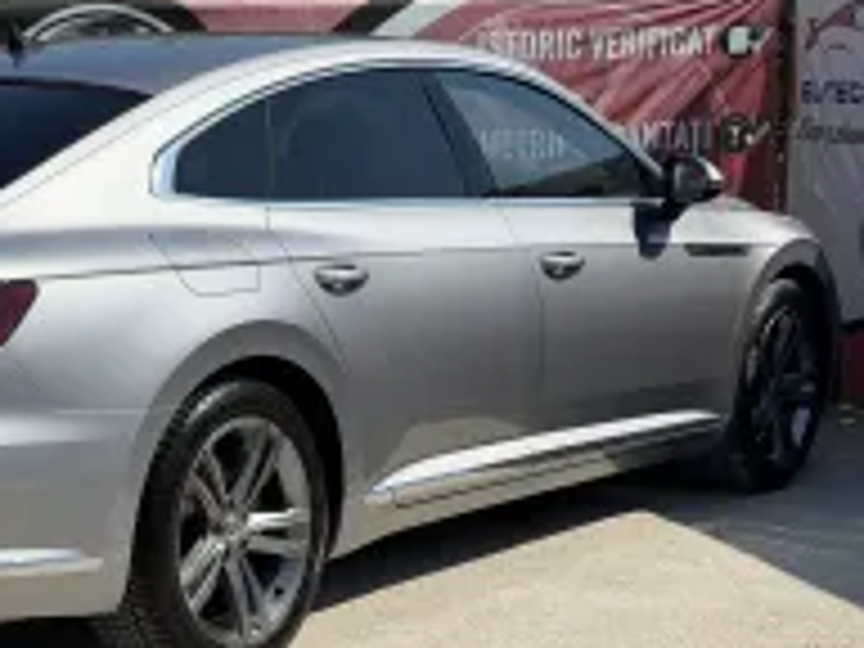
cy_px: 464
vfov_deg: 16.4
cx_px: 135
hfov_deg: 21.4
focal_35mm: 90
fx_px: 2246
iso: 100
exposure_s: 1/9901
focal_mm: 6.76
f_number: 1.78
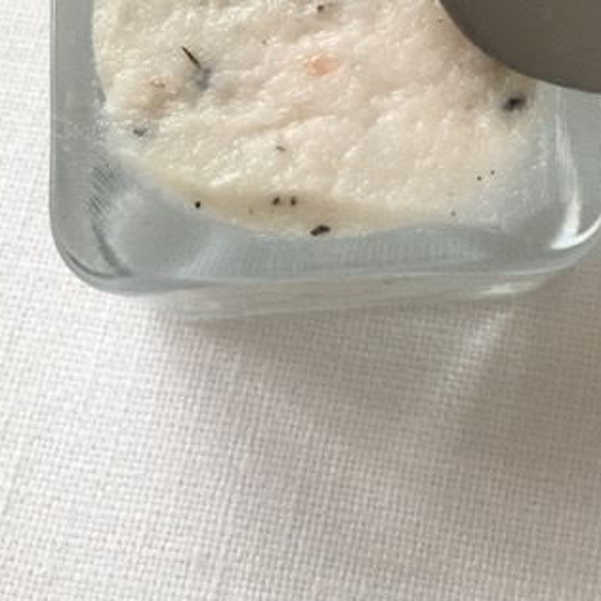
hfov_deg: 32.7
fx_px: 1021
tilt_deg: -72.6
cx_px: 338
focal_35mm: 52
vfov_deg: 31.6
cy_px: 92
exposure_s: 1/33
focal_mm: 4.15
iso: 64
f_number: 2.2
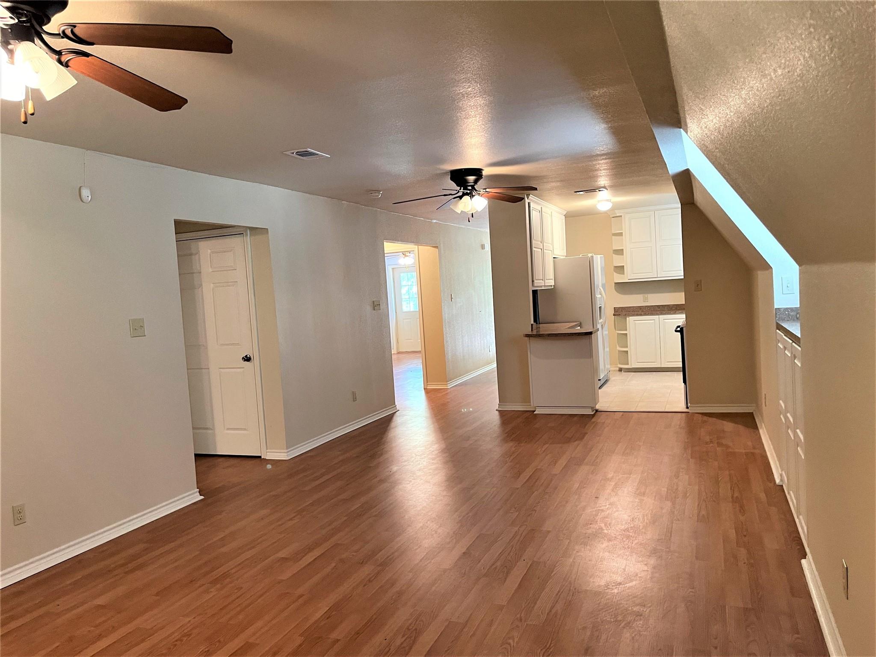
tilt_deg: -3.1
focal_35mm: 26
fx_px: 658
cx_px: 438
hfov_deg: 67.3
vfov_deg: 53.1
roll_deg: +4.3
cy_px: 328
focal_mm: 5.1
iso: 400
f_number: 1.6
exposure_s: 1/60
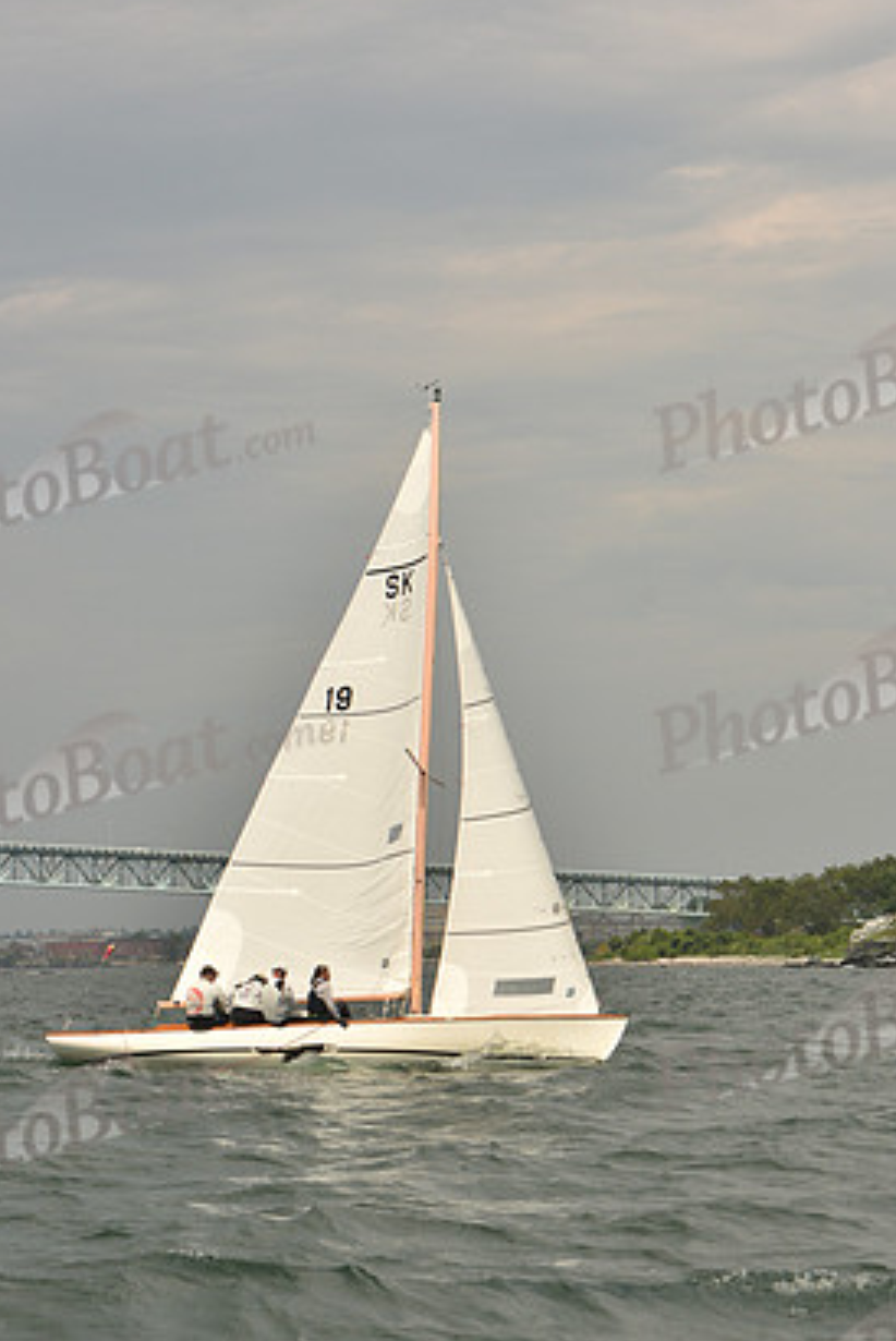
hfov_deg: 13.8
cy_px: 906
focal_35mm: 99
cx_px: 486
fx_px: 3689
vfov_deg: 20.5
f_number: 7.1
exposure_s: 1/640
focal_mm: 70
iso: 250
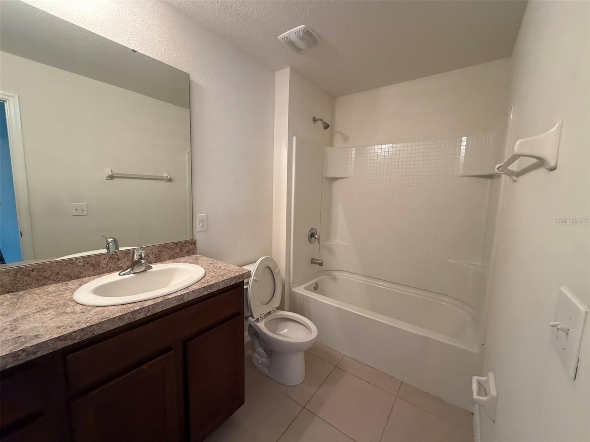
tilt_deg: -6.9
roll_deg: -1.7
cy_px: 221
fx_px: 239
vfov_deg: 85.7
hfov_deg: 102.1
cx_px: 295
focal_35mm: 14
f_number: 2.2
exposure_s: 1/60
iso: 400
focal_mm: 2.22
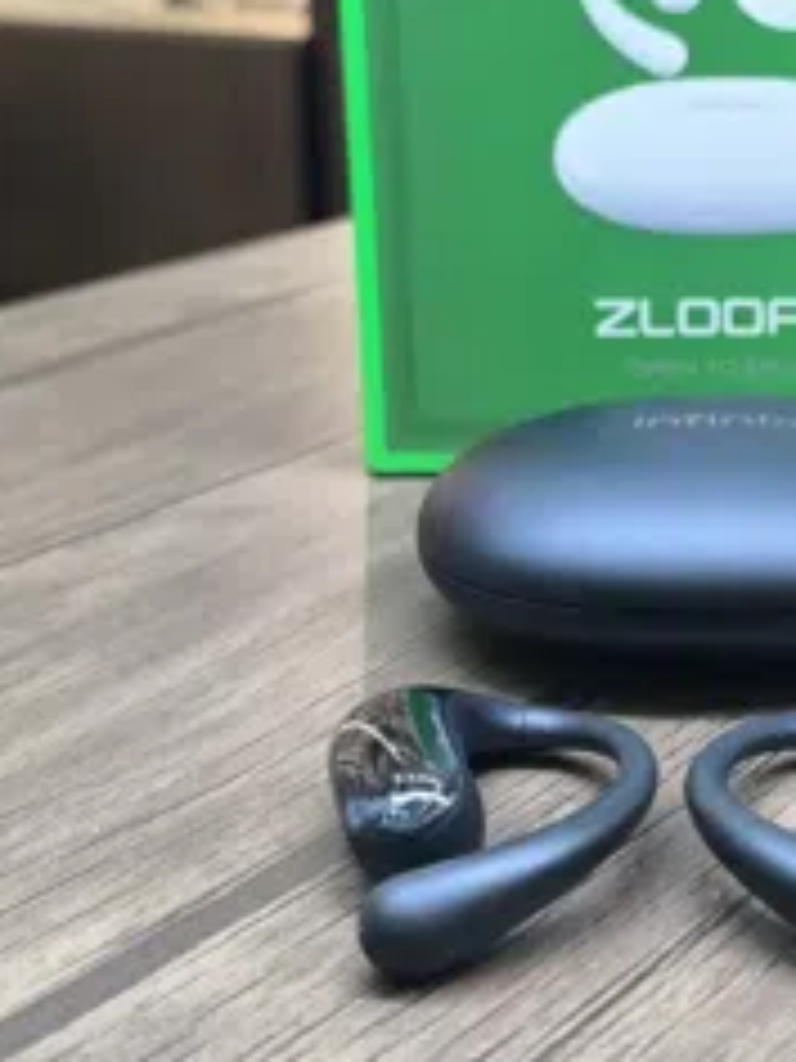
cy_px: 302
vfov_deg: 29.1
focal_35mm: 66
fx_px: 2024
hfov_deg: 21.9
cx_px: 661
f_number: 1.65
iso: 400
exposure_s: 1/100
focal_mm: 6.14
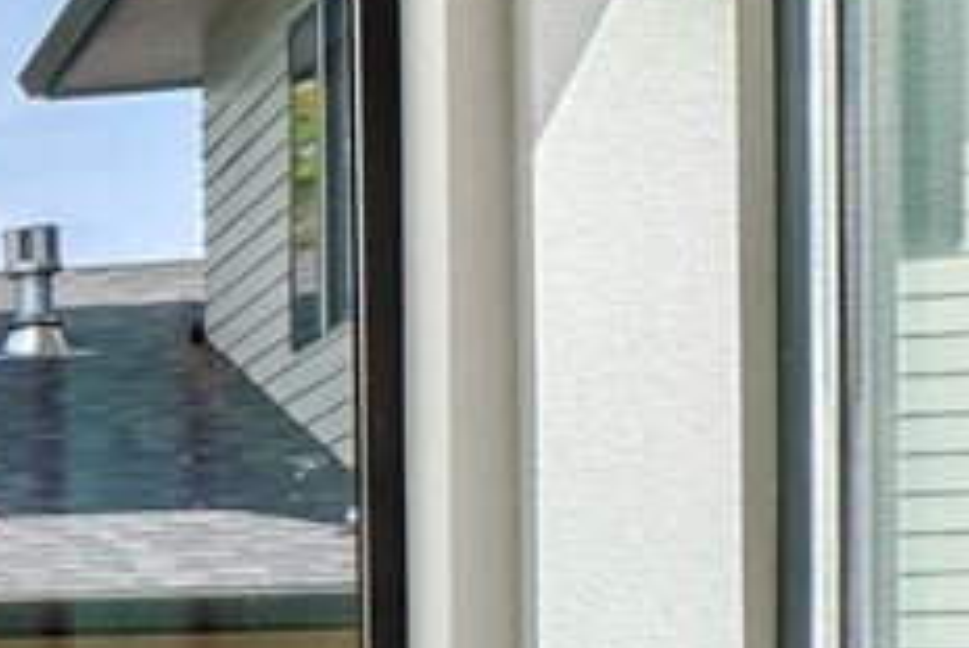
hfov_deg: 10.0
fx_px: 3151
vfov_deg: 11.3
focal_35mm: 117
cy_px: 964
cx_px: -2262
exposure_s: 1/50
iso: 400
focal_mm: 16
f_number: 8
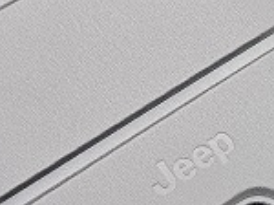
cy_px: -26
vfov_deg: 11.8
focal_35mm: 123
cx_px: 148
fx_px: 972
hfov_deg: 16.0
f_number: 1.4
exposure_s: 1/100
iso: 80
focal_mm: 6.5
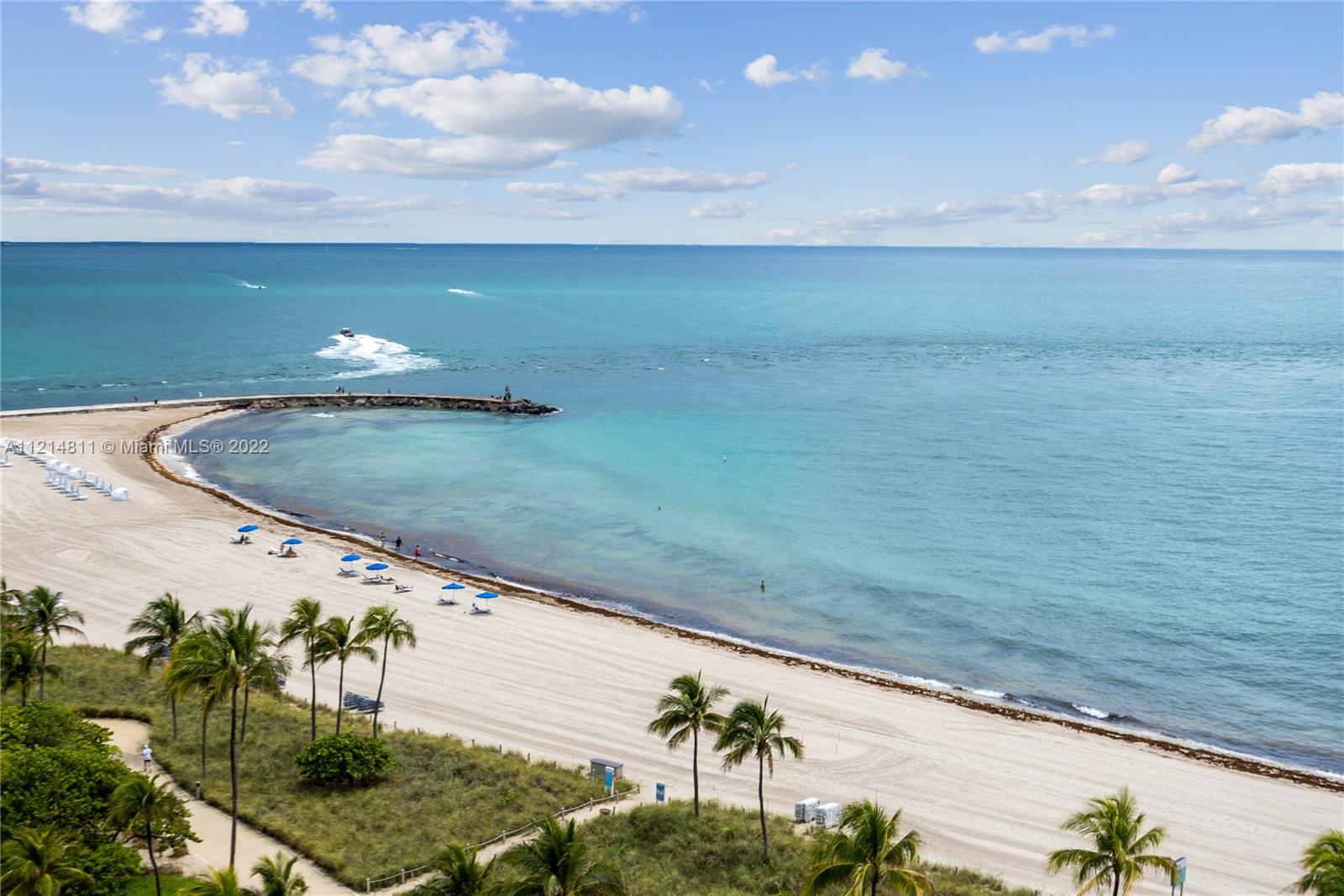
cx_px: 672
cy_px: 448
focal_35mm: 46
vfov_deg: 29.2
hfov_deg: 42.8
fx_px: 1717
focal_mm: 31
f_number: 8
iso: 125
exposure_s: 1/400
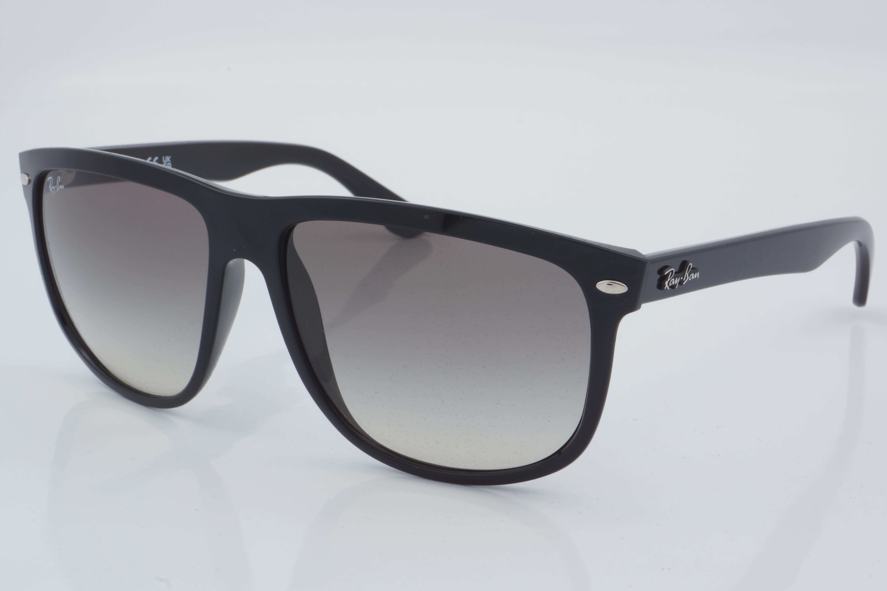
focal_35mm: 75
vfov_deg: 18.2
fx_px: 1848
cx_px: 444
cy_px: 296
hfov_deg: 27.0
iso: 100
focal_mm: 50
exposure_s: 1/4
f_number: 32
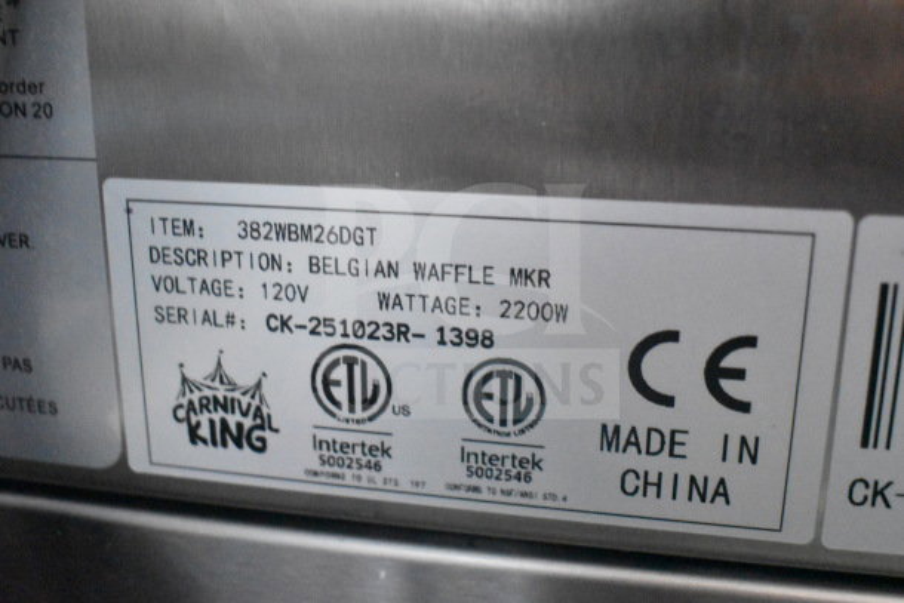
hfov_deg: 47.9
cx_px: 452
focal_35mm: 40
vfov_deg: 33.0
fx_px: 1017
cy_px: 302
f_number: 4
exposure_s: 1/40
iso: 16000
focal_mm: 27
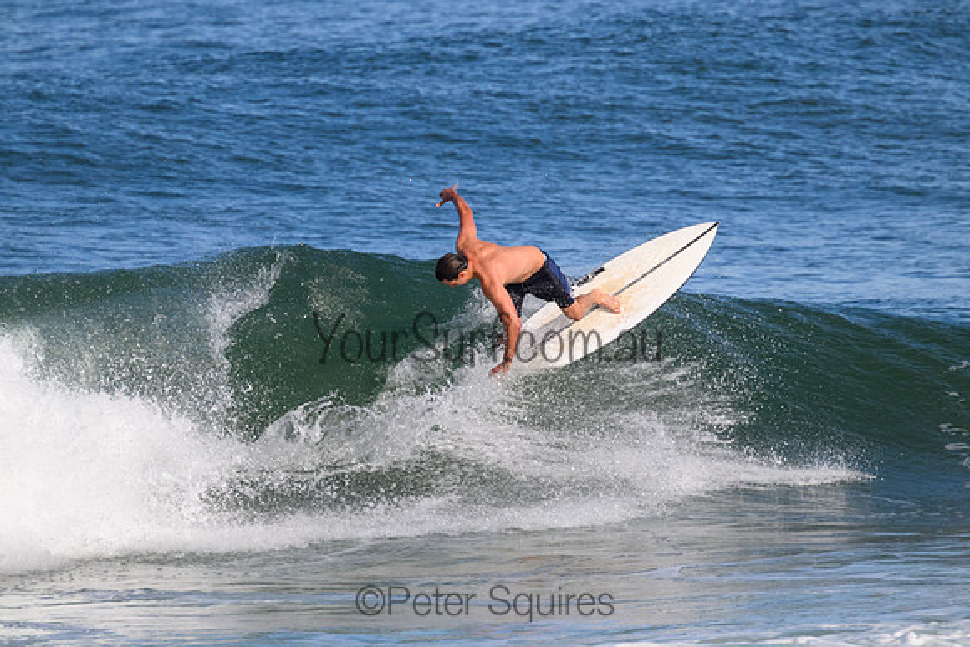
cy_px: 324
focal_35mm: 800
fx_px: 21560
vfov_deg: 1.7
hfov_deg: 2.6
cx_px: 485
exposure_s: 1/2000
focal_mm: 800
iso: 1800
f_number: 11
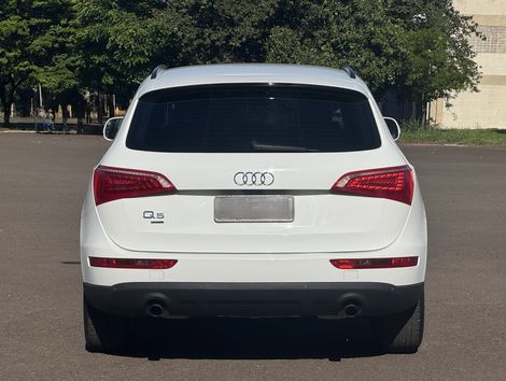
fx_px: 1127
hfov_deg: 25.3
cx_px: 253
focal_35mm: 77
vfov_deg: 19.2
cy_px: 190
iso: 25
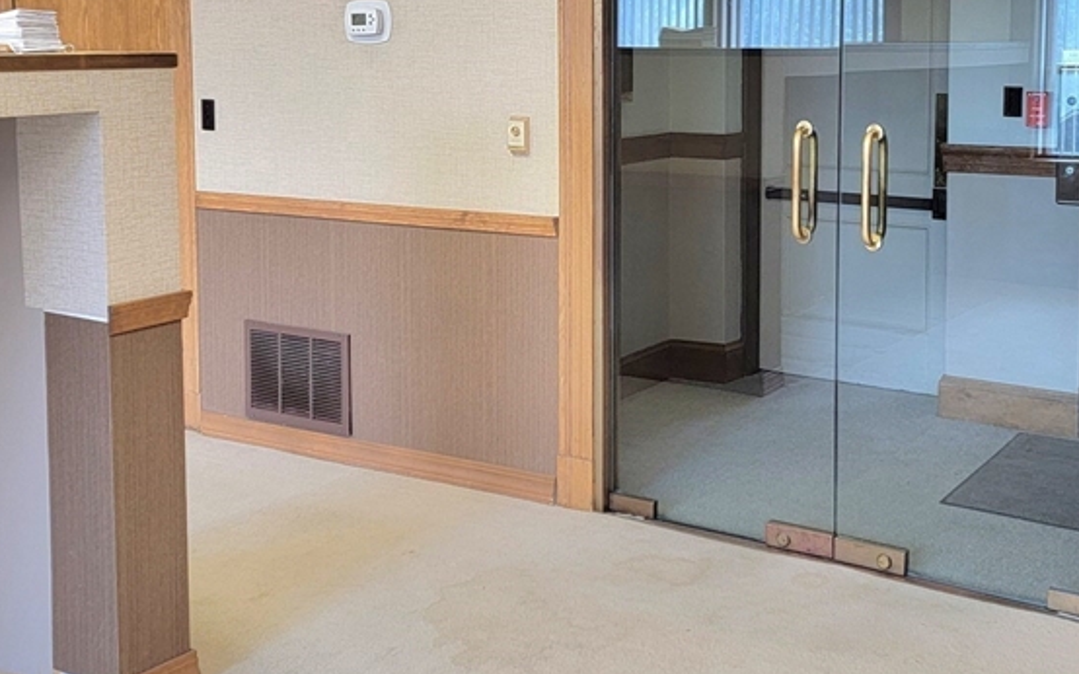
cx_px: 643
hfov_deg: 42.5
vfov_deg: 26.8
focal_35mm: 47
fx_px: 1382
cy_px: 123
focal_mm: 6.7
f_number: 1.8
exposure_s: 1/120
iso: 160
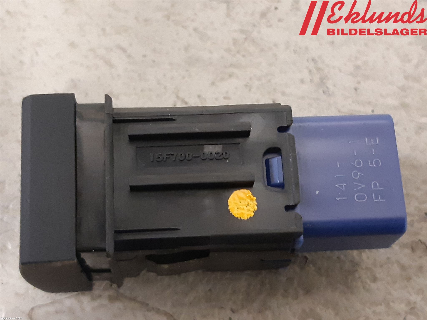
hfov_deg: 67.3
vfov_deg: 53.1
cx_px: 214
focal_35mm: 26
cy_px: 160
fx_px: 321
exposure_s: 1/25
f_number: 1.7
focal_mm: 3.93
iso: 400
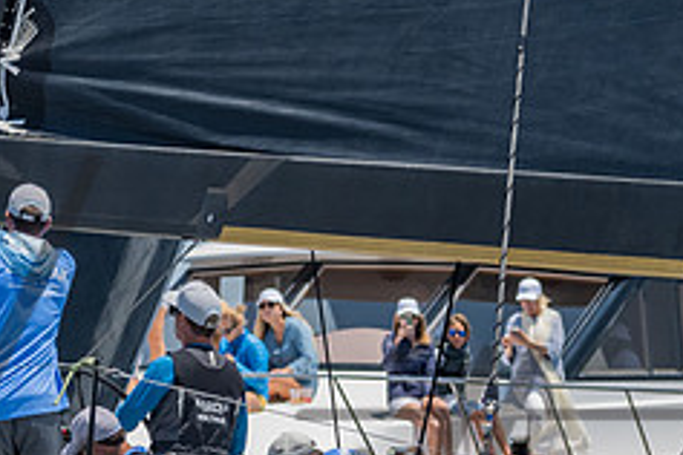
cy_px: 246
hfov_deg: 2.5
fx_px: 15366
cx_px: 35
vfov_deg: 1.7
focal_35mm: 810
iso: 320
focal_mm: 185
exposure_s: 1/1600
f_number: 5.6
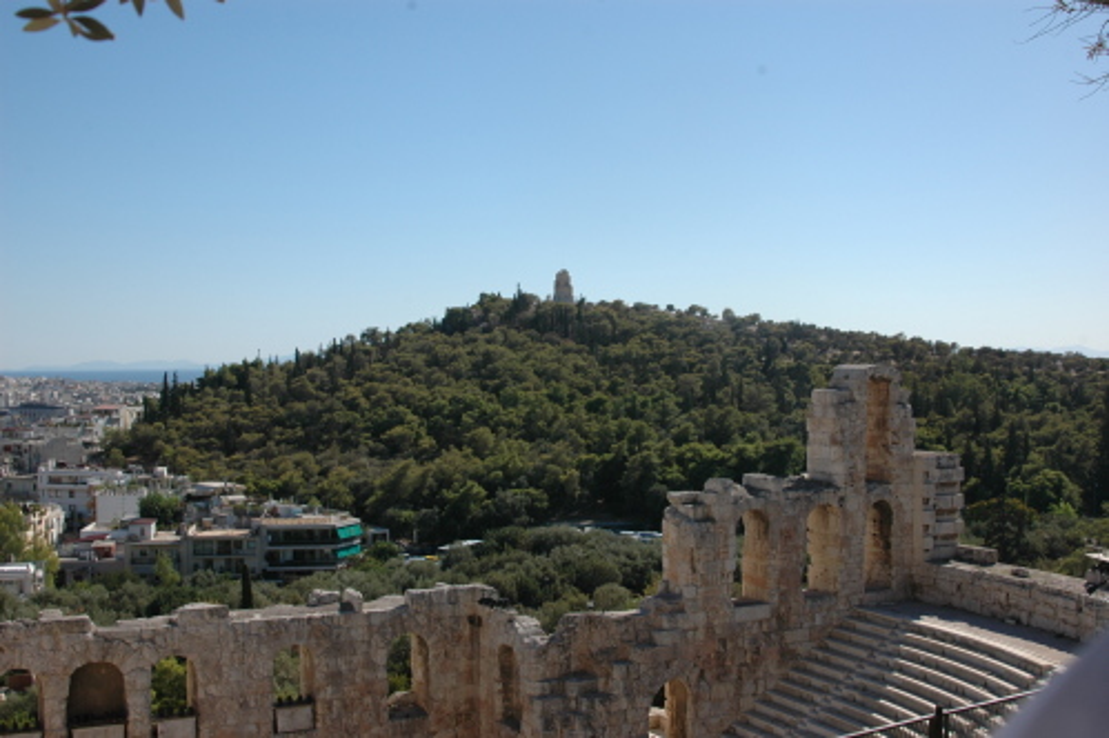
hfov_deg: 46.4
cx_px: 554
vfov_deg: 31.9
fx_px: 1293
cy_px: 369
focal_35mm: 42
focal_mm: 28
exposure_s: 1/320
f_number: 10
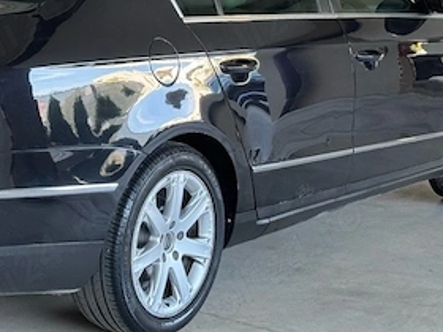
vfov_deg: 14.2
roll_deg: -1.8
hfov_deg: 18.9
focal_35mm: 103
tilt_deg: -6.9
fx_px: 1318
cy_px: 40
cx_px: 78
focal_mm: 6.76
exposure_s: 1/65
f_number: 1.78
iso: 100
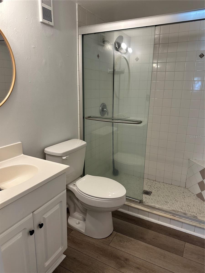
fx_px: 190
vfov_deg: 71.6
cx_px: 102
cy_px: 136
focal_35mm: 24
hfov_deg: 56.8
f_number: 1.78
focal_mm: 6.86
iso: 160
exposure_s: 1/120
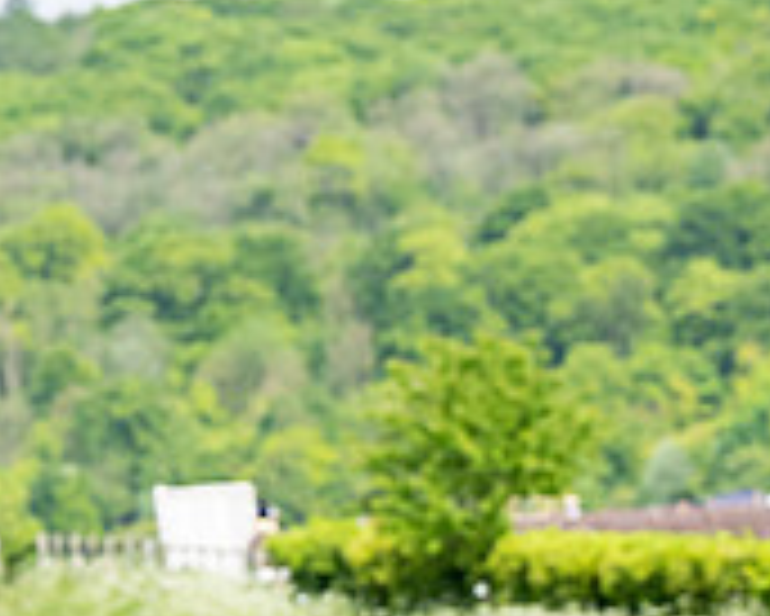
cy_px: 787
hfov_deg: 4.8
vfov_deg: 3.9
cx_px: -214
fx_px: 9052
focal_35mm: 397
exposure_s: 1/2000
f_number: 5
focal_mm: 80
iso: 400
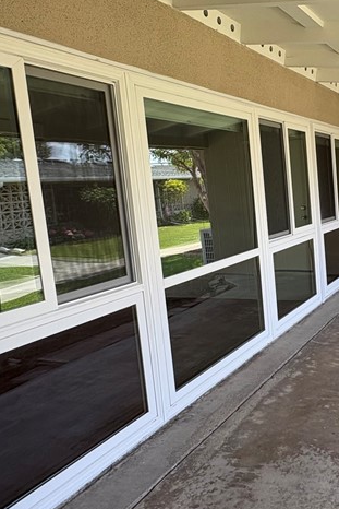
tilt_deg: -6.6
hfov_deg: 37.3
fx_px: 452
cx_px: 330
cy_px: 237
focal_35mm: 32
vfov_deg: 58.6
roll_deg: +4.2
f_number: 2.2
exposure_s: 1/208
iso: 50
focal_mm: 2.22
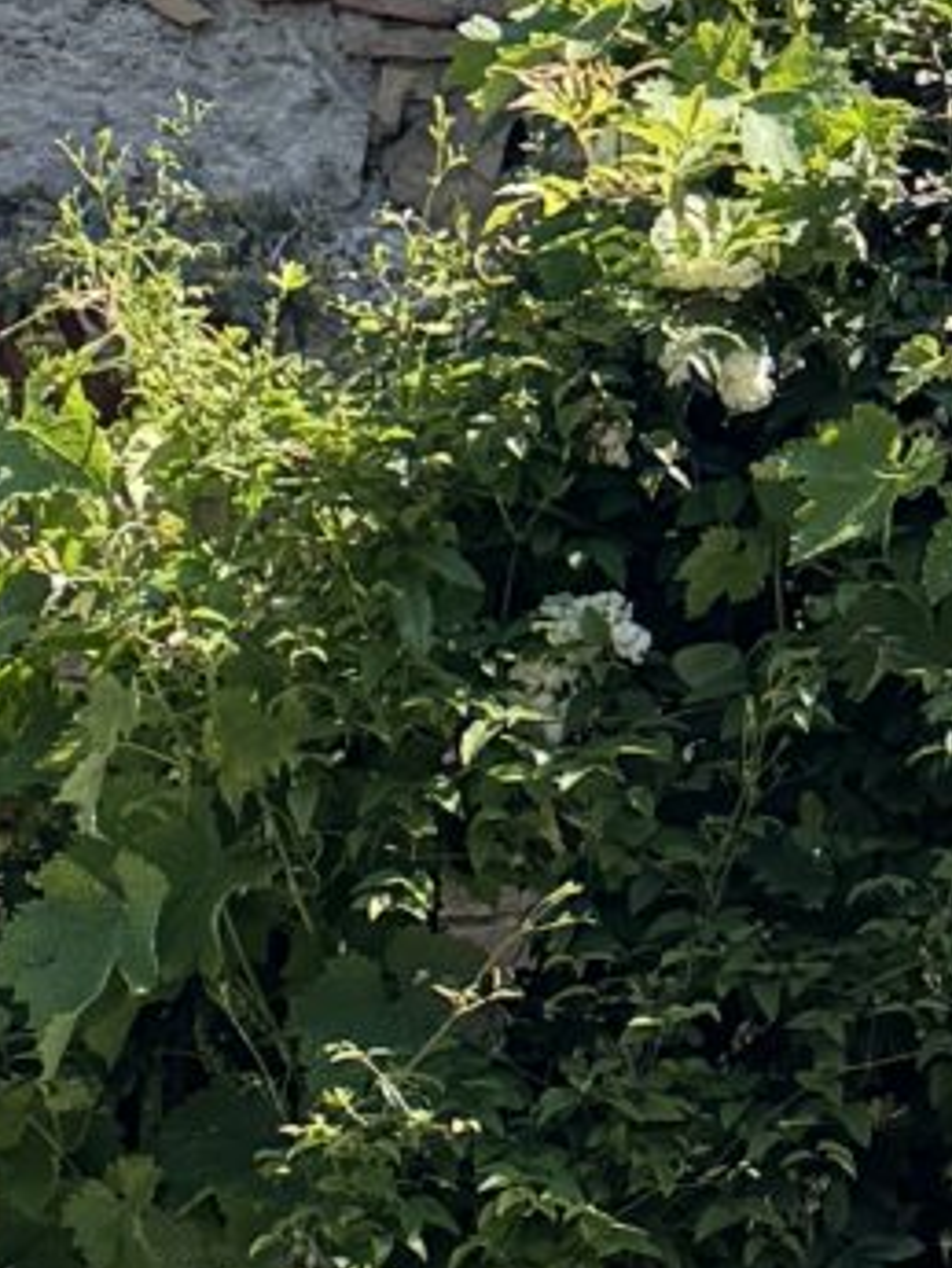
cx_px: 1485
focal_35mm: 178
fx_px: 6523
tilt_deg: +5.2
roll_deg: +0.4
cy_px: 522
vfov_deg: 11.1
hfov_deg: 8.2
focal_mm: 6.76
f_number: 1.78
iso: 80
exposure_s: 1/1637
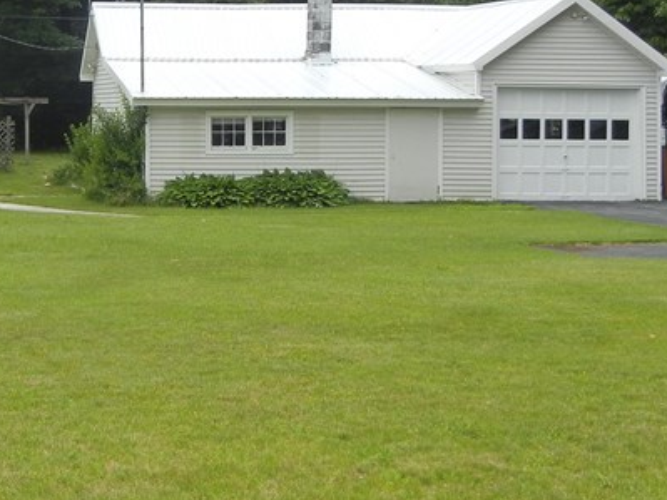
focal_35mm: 77
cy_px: 104
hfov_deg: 24.5
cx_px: 45
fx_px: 1483
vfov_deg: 19.0
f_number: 7
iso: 160
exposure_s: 1/260
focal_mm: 5.4
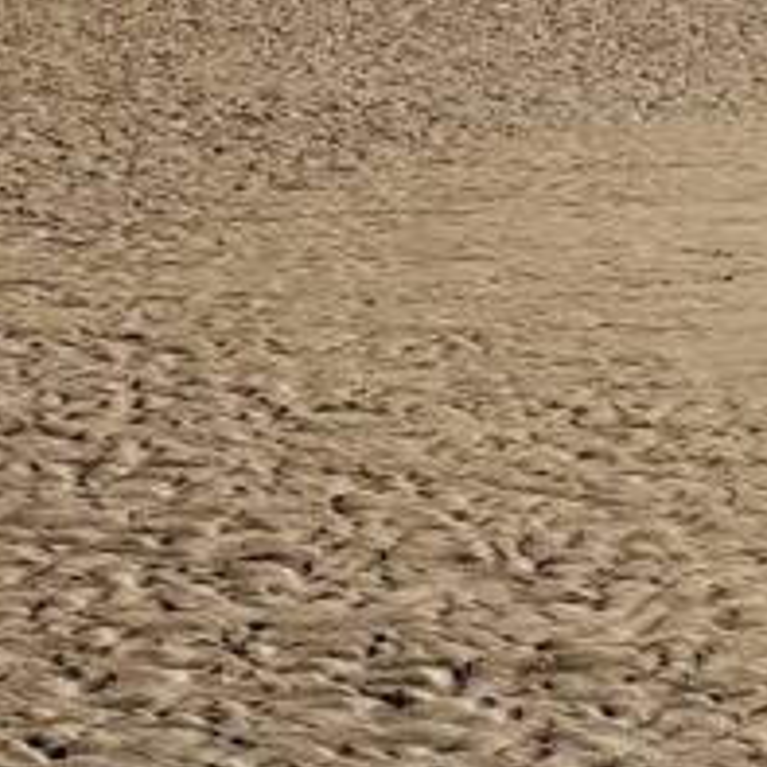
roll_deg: +1.4
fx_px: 5515
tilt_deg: -3.2
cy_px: 93
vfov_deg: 7.9
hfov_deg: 7.4
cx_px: 1927
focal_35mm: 220
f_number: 1.78
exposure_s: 1/11364
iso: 50
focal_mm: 6.76
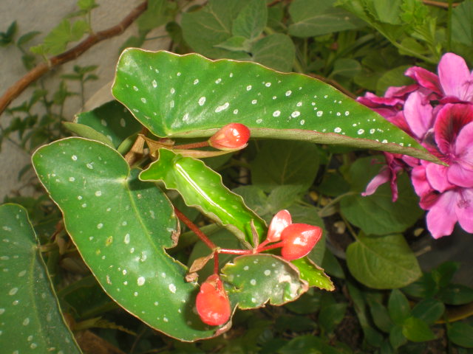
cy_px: 177
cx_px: 236
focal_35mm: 38
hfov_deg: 49.0
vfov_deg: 37.7
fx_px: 519
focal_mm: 6.3
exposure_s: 1/80
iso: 50
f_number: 4.4
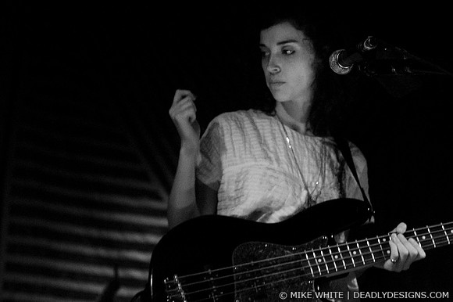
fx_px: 981
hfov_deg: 26.0
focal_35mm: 78
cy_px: 151
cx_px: 226
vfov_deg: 17.5
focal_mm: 52
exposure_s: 1/60
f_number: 3.2
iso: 1600
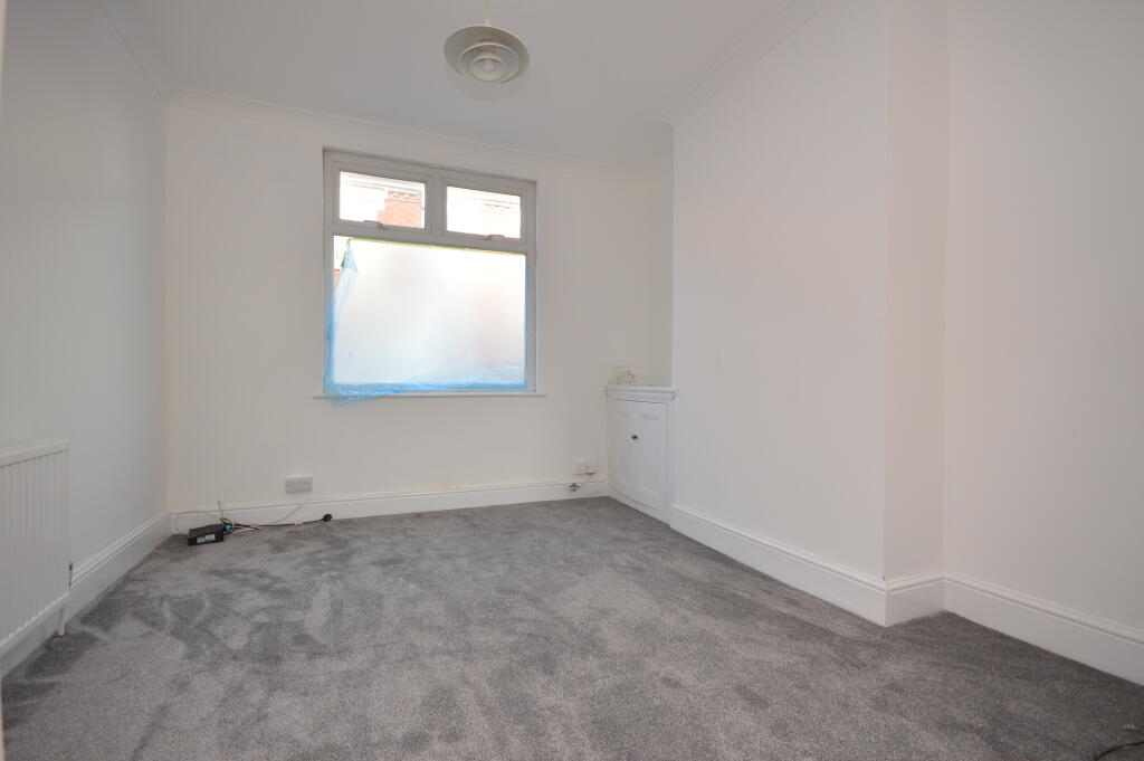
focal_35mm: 15
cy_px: 380
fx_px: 476
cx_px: 572
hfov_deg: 100.4
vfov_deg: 77.2
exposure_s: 1/100
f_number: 5
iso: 400
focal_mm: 10
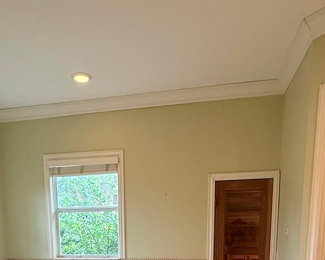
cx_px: 139
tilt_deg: -9.9
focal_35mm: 35
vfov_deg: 35.9
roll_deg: +0.4
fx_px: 337
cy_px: 287
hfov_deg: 51.4
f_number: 2.2
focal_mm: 2.22
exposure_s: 1/120
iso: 250
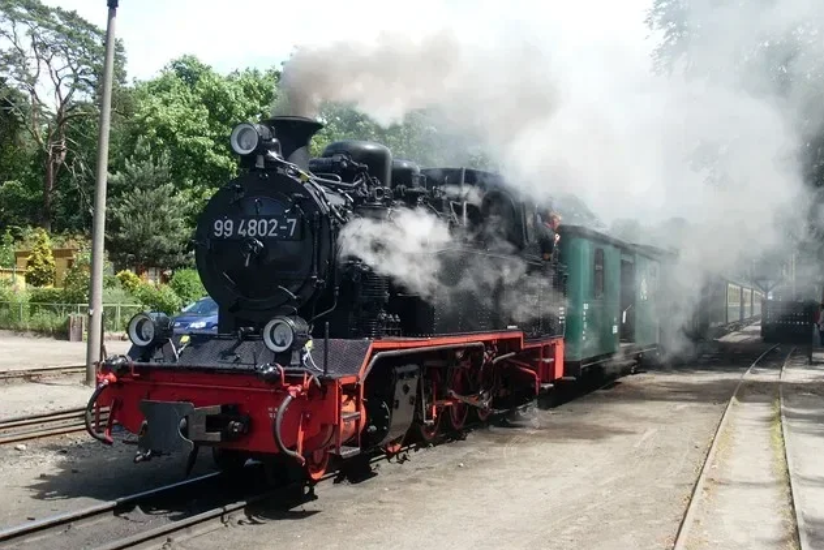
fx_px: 916
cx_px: 416
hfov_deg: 48.4
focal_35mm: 40
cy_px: 259
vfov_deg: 33.4
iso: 80
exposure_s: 1/90
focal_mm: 6.3
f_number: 7.7
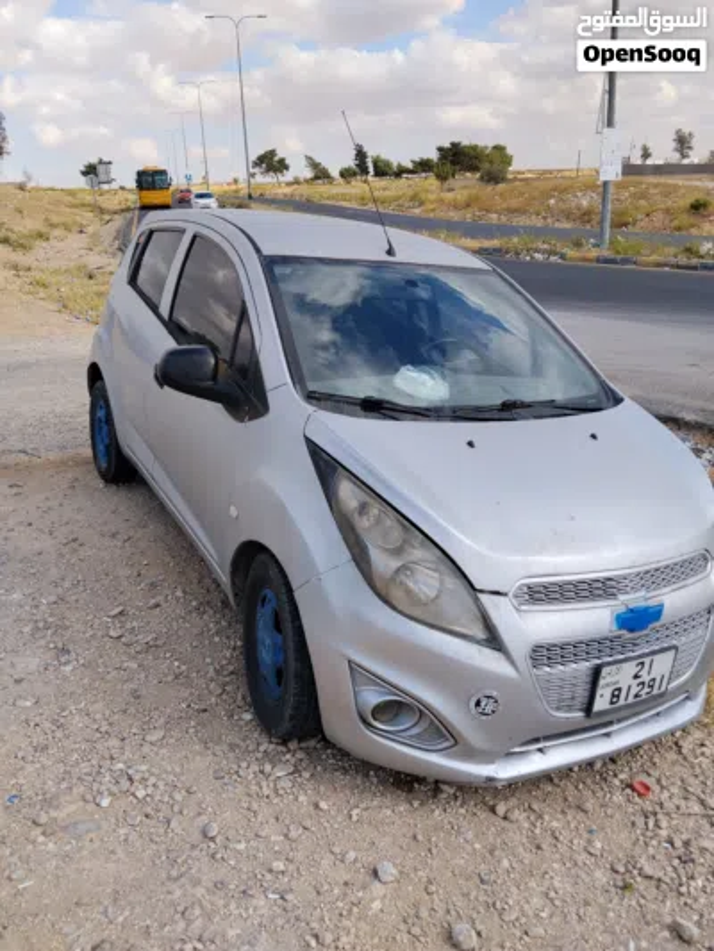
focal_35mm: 29
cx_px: 357
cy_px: 476
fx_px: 797
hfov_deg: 48.2
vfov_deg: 61.6
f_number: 1.8
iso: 50
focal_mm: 4.22
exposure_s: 1/1004
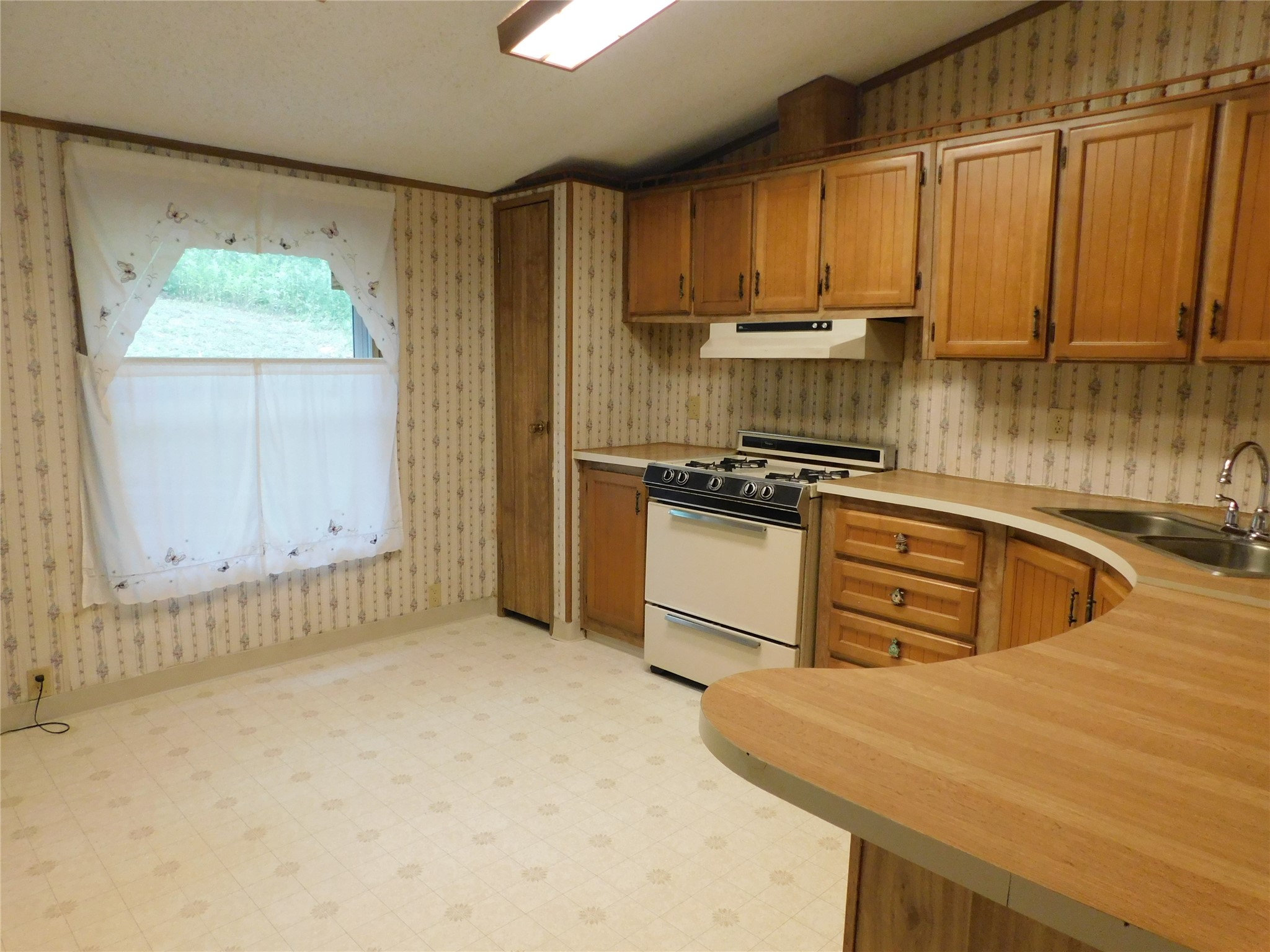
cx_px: 635
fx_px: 844
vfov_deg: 58.9
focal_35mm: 23
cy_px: 476
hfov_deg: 73.9
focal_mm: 4
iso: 400
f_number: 3
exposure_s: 1/30
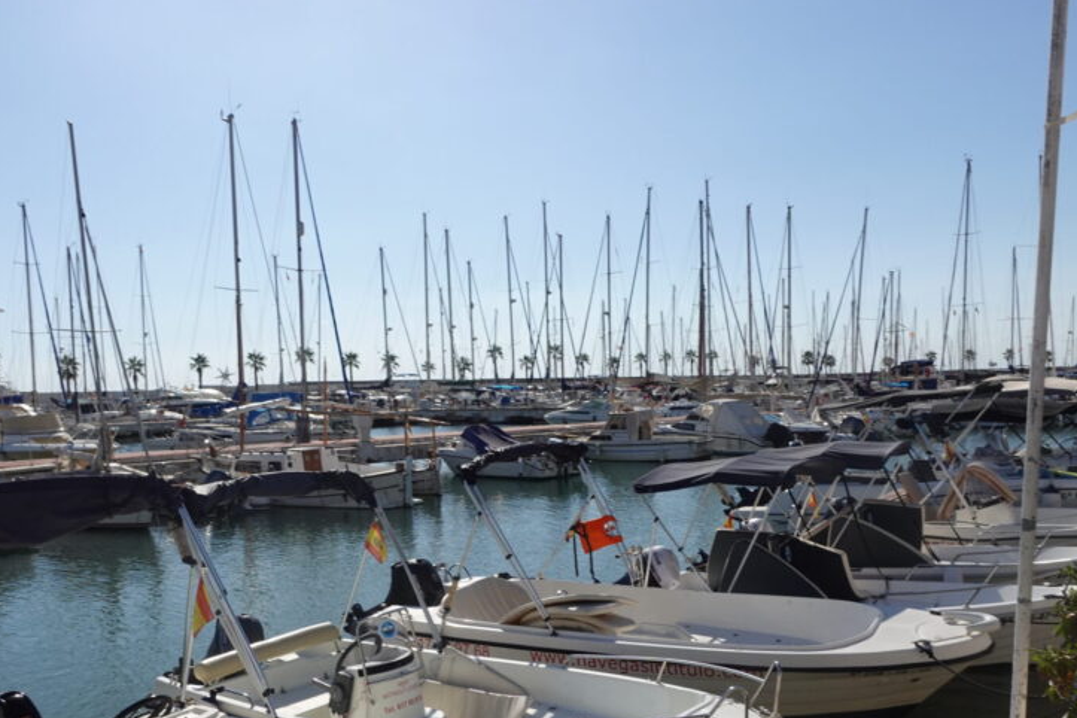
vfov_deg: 38.5
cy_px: 467
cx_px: 496
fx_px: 1017
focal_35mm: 34
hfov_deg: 55.7
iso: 250
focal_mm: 9.4
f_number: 5.6
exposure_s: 1/250
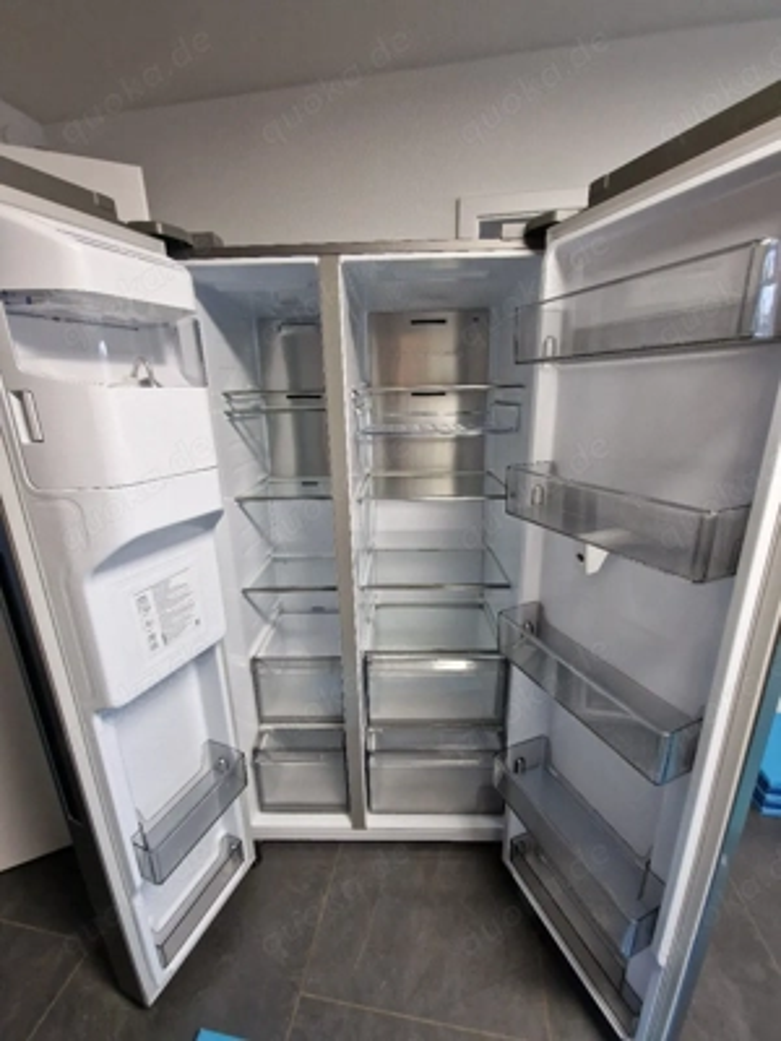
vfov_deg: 106.2
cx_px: 390
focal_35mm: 13
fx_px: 391
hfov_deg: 89.9
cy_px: 520
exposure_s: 1/50
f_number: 2.2
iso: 320
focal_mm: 2.2
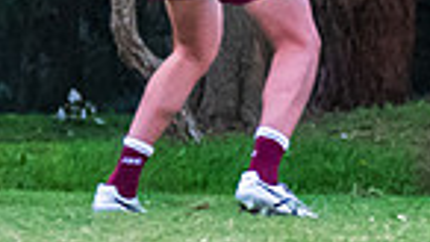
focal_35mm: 2261
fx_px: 25770
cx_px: 1025
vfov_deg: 0.5
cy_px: -115
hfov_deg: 1.0
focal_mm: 260
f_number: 5.6
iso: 2200
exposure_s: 1/1250
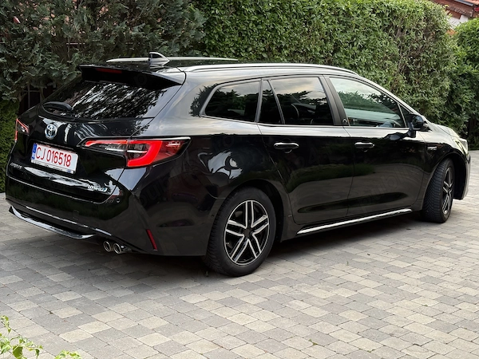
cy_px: 180
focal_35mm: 52
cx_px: 240
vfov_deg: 28.0
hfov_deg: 36.8
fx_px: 720
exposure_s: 1/104
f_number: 1.6
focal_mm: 5.96
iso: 64
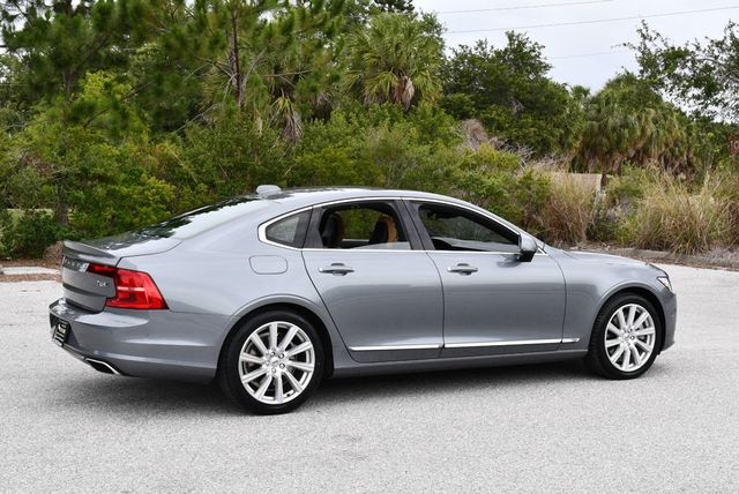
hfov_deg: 38.2
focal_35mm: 52
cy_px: 247
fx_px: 1068
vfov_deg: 26.0
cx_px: 370
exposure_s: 1/250
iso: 180
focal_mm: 26
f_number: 8
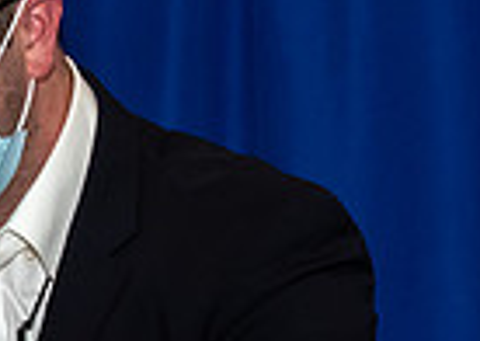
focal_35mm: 383
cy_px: 395
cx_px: 651
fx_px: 5211
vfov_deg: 3.7
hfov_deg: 5.2
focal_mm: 52
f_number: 7.1
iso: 640
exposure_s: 1/250
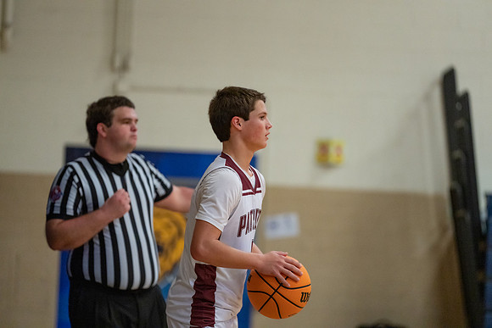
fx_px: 2460
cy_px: 164
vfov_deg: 7.6
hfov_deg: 11.4
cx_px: 246
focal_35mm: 180
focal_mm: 180
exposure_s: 1/1000
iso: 5000
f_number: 2.8
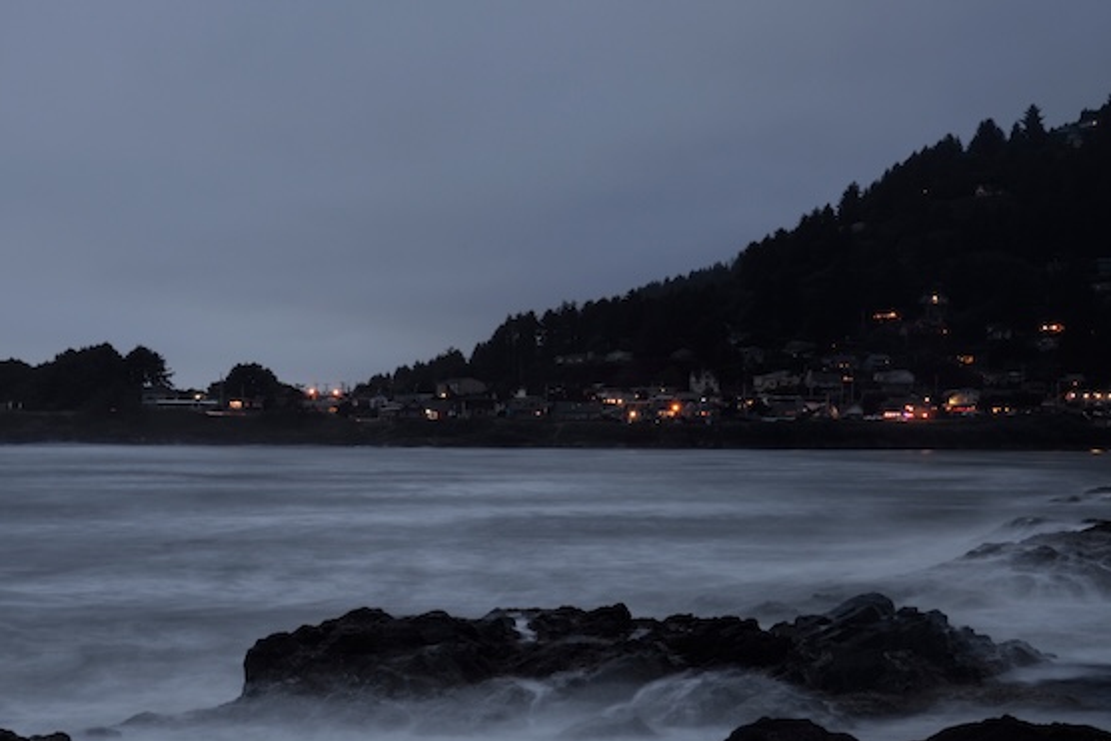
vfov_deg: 21.4
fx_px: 1945
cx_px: 450
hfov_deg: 31.8
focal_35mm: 63
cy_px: 554
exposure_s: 5
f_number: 16
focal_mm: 35
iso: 200
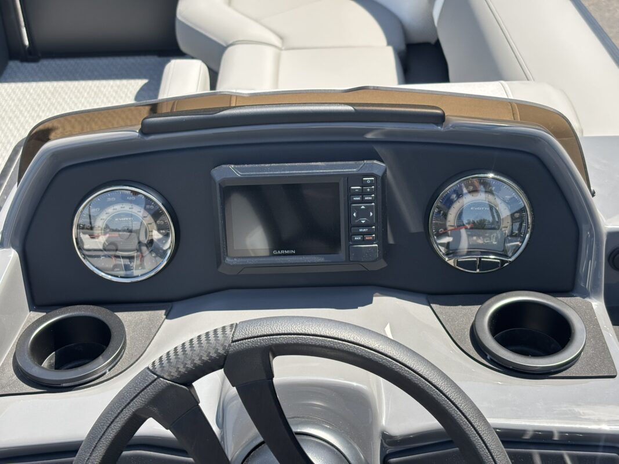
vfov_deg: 28.0
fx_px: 930
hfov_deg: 36.8
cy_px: 232
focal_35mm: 52
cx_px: 310
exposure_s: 1/670
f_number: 1.6
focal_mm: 5.96
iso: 32
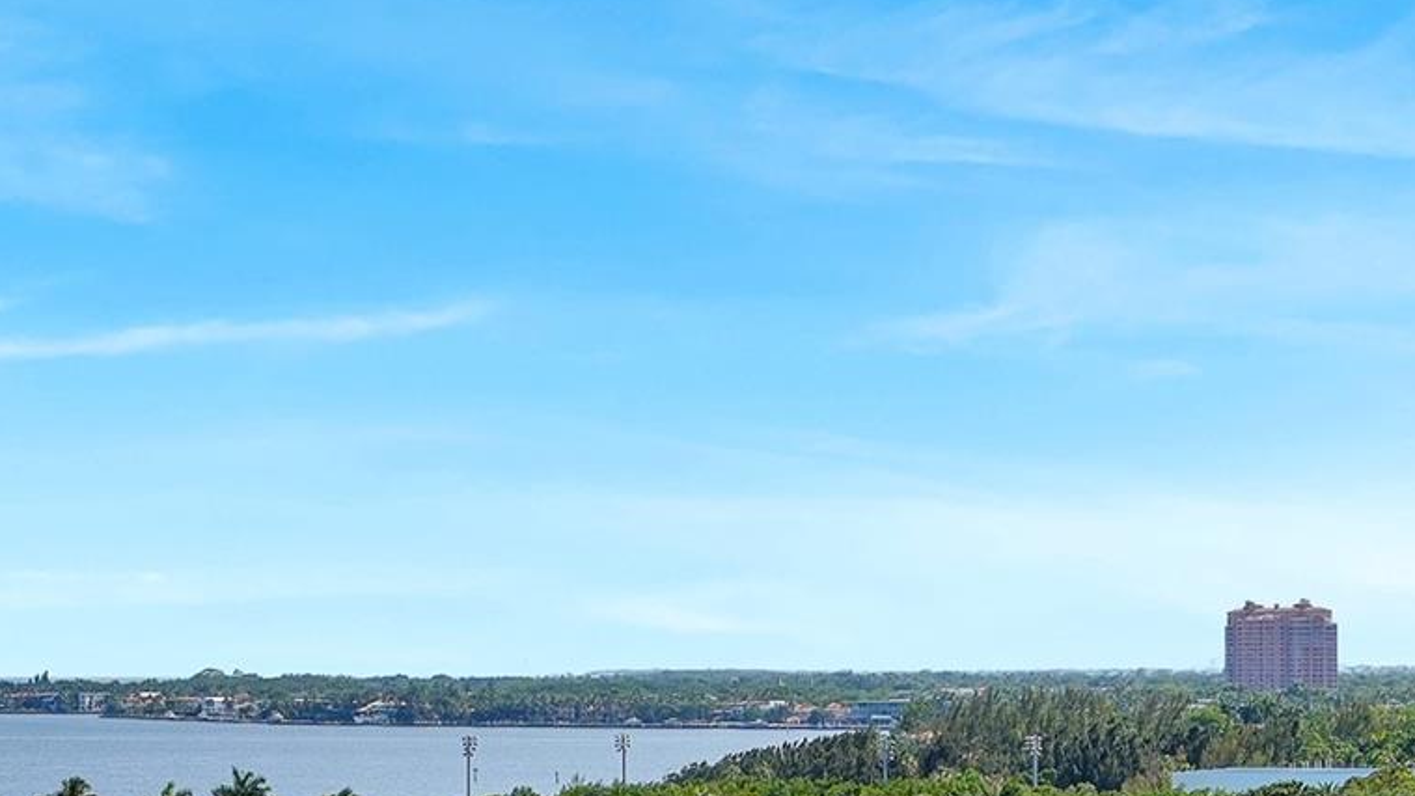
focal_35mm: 106
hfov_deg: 20.1
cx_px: 472
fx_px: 3977
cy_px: 623
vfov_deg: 11.4
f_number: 10
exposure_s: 1/2500
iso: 320
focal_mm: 32.5
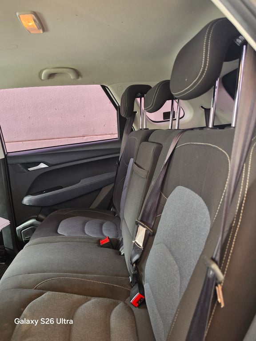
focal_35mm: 23
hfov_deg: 58.9
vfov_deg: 73.9
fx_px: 227
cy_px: 170
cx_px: 128
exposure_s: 1/100
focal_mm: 6.5
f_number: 1.4
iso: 125
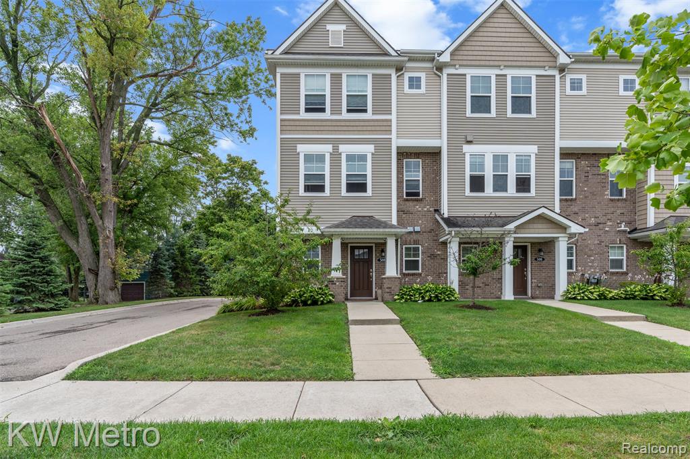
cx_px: 345
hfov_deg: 90.0
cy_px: 230
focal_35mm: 18
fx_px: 345
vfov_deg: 67.3
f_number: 8
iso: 100
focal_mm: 18
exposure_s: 1/160
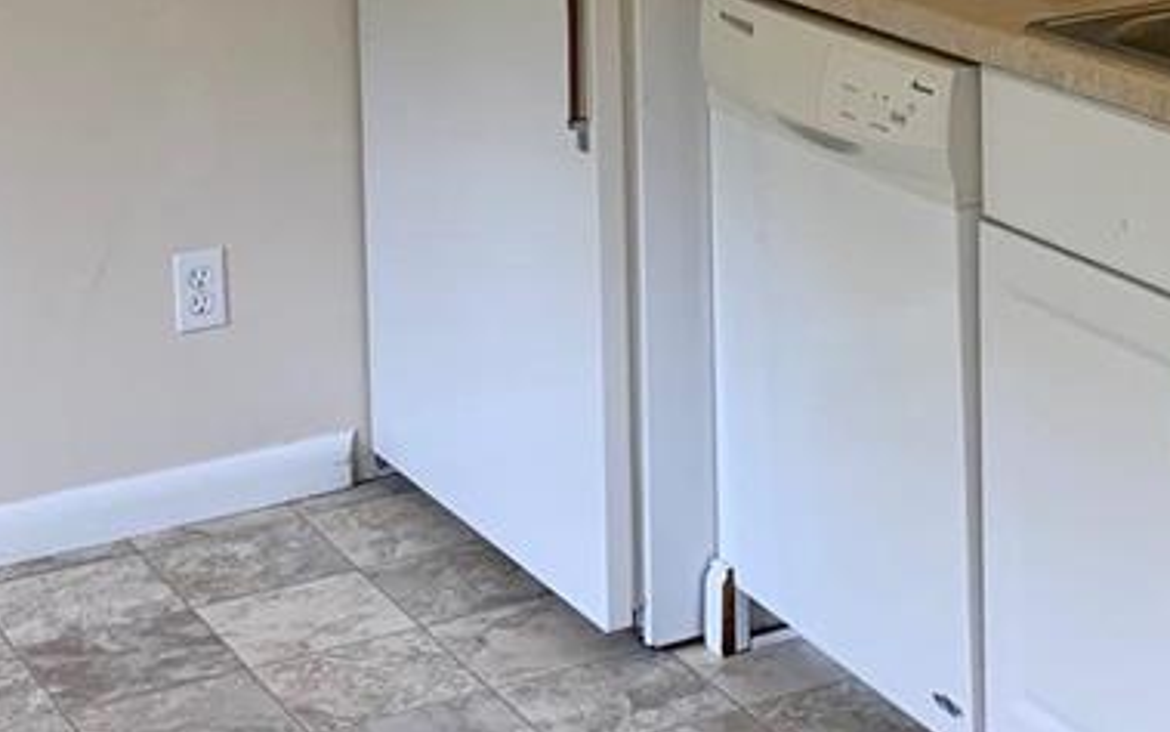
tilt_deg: -6.4
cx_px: 1050
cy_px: -201
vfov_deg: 13.6
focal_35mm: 93
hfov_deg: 21.8
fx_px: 2966
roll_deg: +1.3
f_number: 1.8
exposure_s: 1/121
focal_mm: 4.25
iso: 64
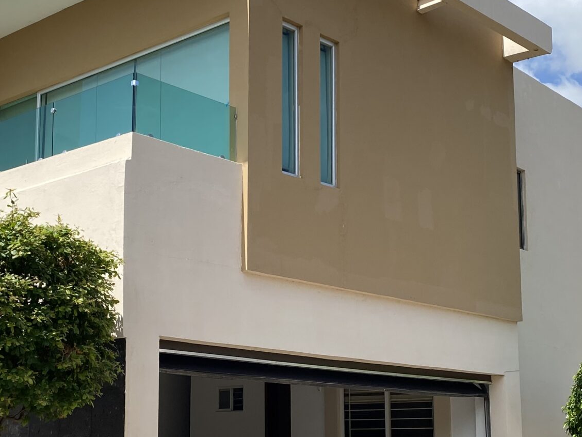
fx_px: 992
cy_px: 293
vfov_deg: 24.7
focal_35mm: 59
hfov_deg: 32.6
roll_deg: -0.7
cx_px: 222
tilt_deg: +9.9
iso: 32
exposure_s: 1/3125
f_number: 1.8
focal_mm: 4.25
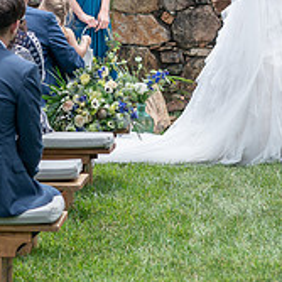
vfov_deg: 7.4
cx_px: 339
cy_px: 20
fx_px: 2175
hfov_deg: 7.4
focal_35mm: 236
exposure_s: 1/640
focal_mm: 76
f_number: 3.5
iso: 100
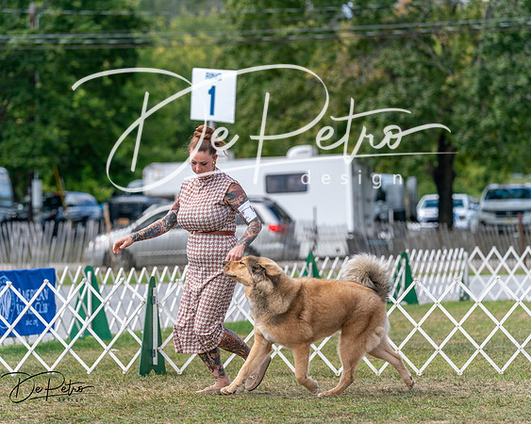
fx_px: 2760
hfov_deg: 11.0
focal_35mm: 176
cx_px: 266
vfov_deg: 8.8
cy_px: 212
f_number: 4
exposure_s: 1/1250
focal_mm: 156
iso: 320
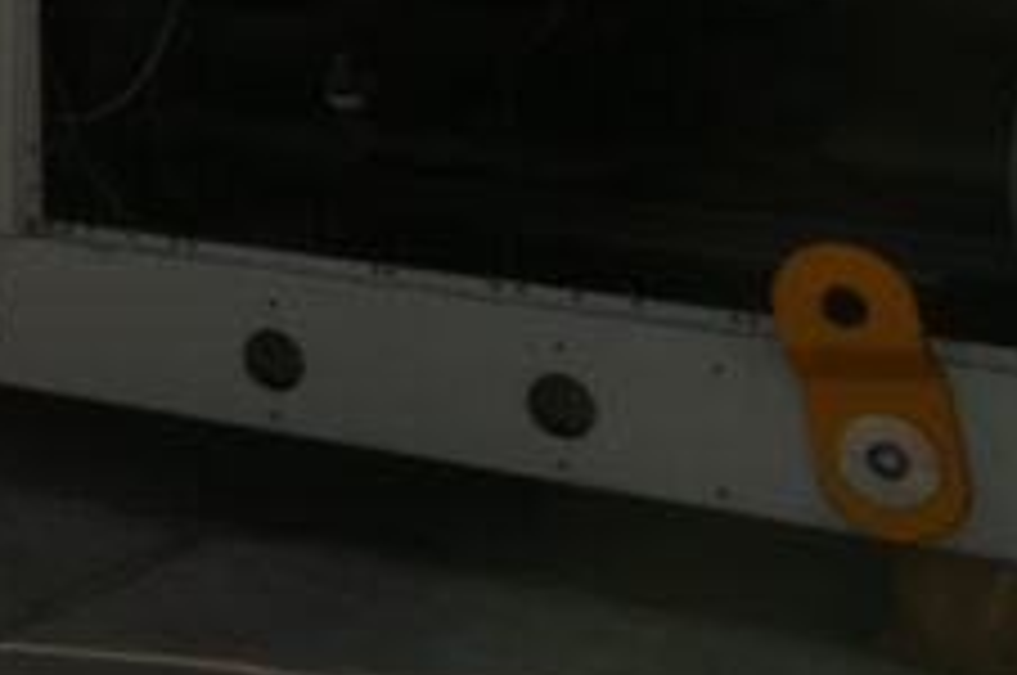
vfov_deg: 11.7
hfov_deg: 14.3
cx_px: -1242
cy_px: -497
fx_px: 3075
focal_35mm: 109
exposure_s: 1/160
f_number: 10
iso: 250
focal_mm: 24
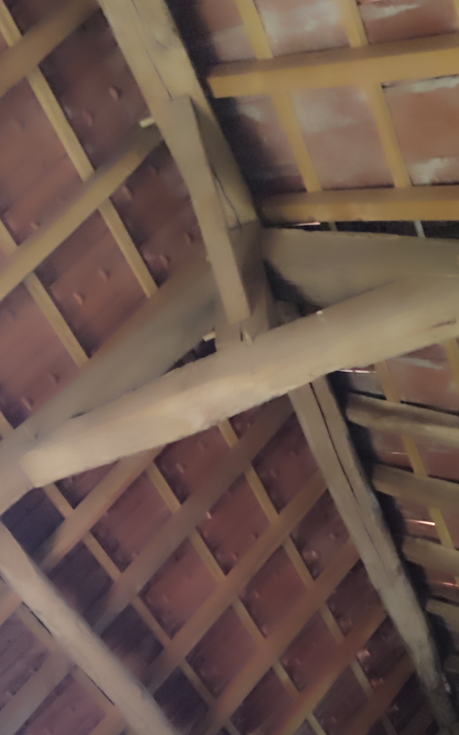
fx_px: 981
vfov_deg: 38.5
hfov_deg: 26.3
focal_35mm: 49
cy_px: 650
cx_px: 184
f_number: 1.89
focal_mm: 5.95
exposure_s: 1/17
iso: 6446
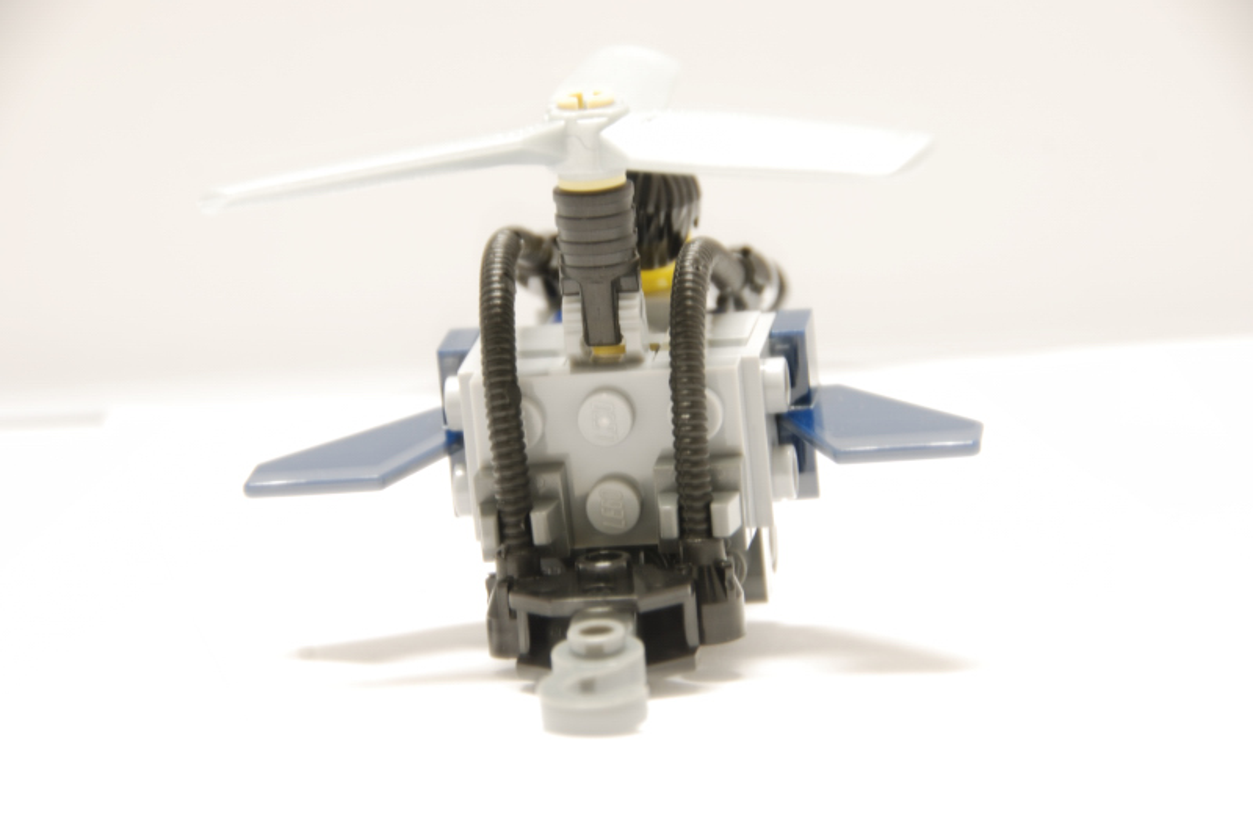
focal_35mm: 300
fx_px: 10457
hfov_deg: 6.9
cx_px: 626
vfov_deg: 4.6
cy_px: 420
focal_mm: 200
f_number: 10
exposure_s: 2
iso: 100
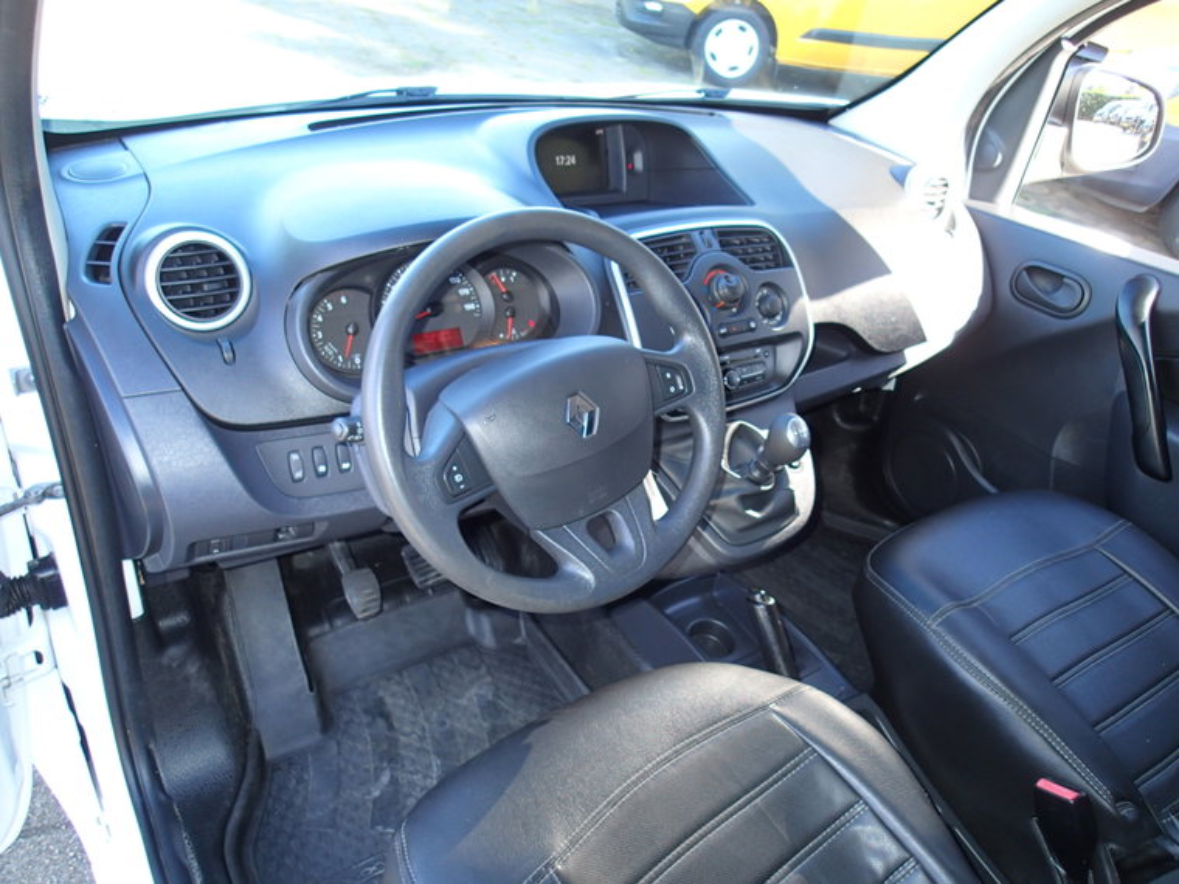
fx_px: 851
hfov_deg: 69.4
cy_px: 442
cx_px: 590
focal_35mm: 25
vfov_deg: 54.9
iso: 100
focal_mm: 4.5
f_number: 2
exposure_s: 1/60
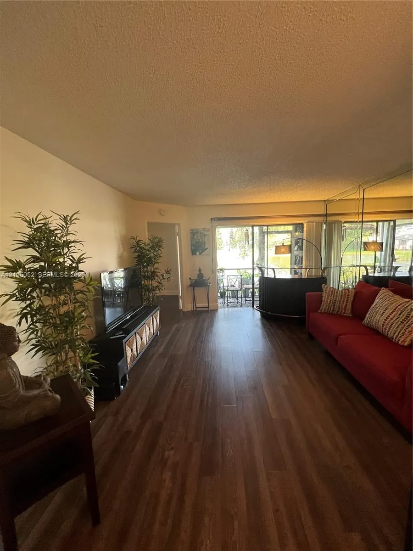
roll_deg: +2.2
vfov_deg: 106.2
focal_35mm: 13
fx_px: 207
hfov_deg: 89.9
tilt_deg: -5.6
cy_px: 276
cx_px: 206
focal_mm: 1.57
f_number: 1.8
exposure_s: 1/60
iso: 320
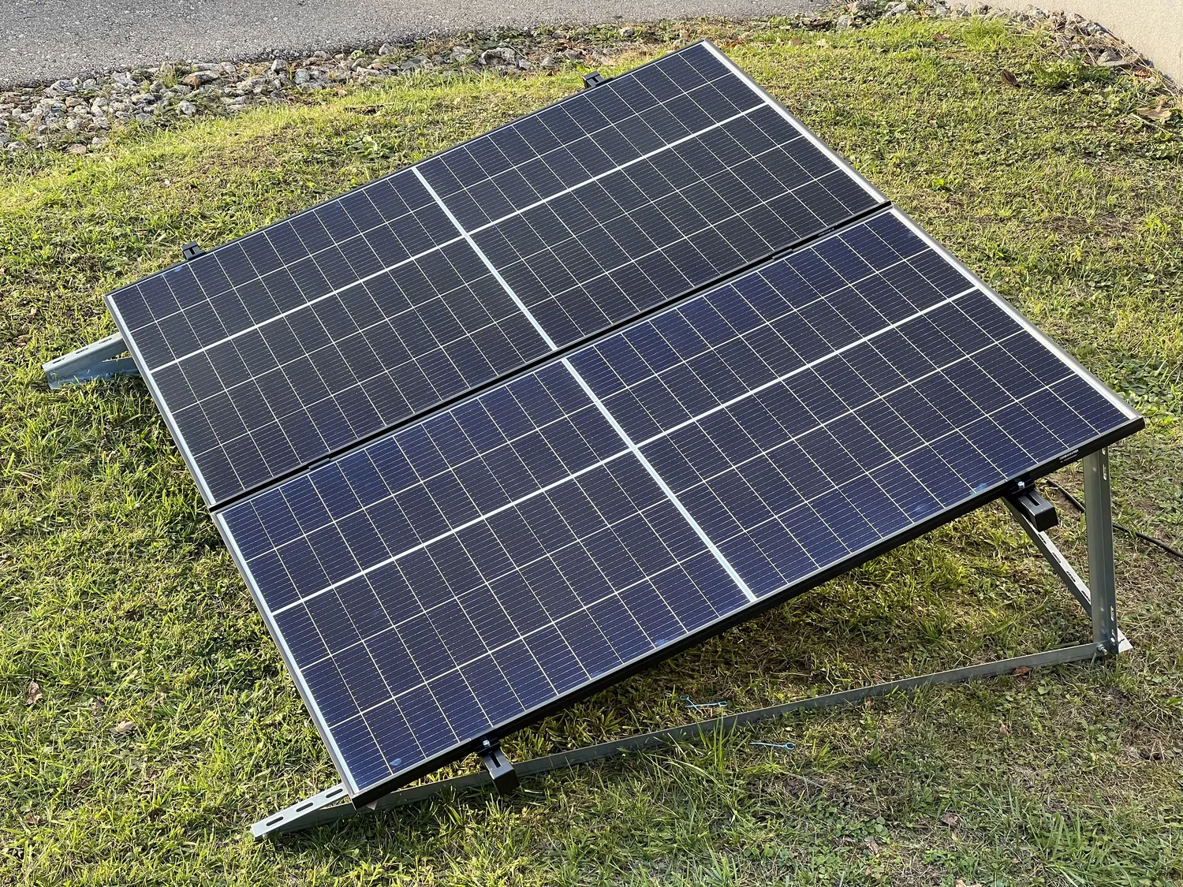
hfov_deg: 25.3
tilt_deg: -33.5
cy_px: 444
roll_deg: -1.9
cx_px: 592
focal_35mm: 77
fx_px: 2631
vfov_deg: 19.1
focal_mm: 9
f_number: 2.8
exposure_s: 1/99
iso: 64
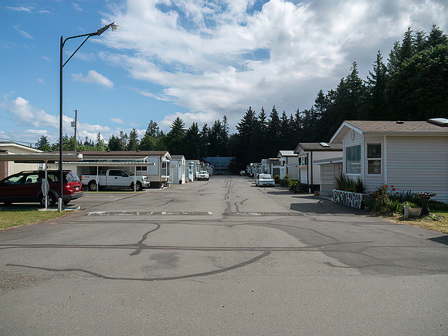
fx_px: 362
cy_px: 168
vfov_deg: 49.7
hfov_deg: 63.4
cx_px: 224
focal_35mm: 28
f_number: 6.3
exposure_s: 1/800
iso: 200
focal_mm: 14
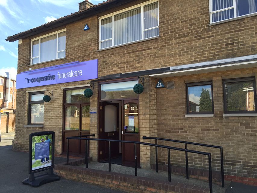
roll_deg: +1.0
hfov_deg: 61.7
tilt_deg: +5.3
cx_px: 128
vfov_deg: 48.2
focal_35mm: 29
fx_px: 215
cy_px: 96
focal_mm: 4.15
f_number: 2.2
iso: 32
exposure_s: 1/391
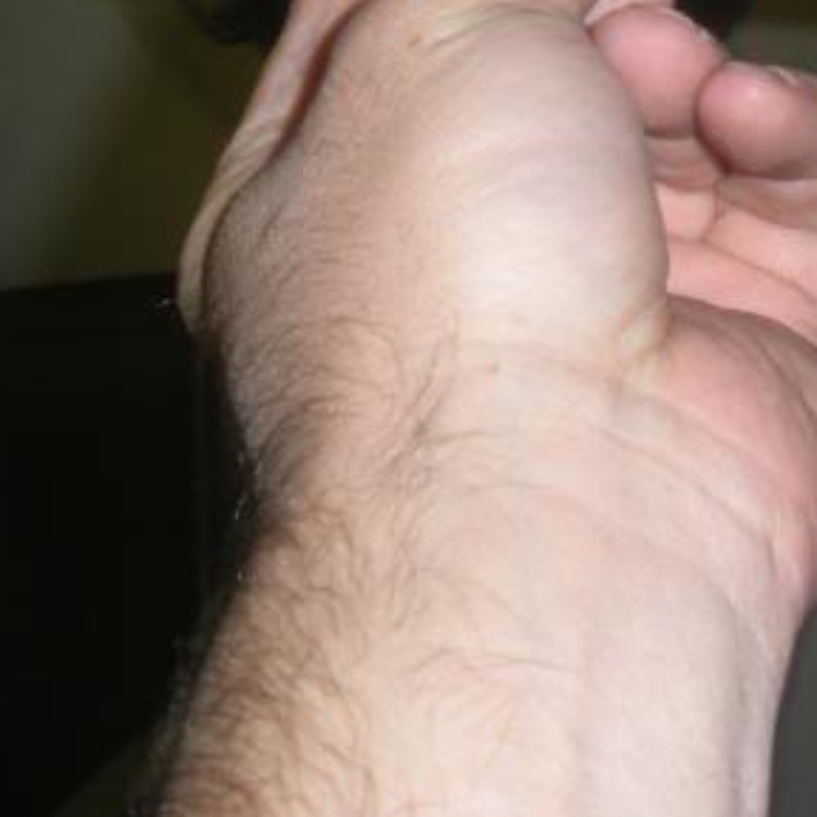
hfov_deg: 15.3
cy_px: -184
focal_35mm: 113
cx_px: 621
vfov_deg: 14.9
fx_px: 3017
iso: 64
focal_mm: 6.3
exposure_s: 1/30
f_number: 3.5
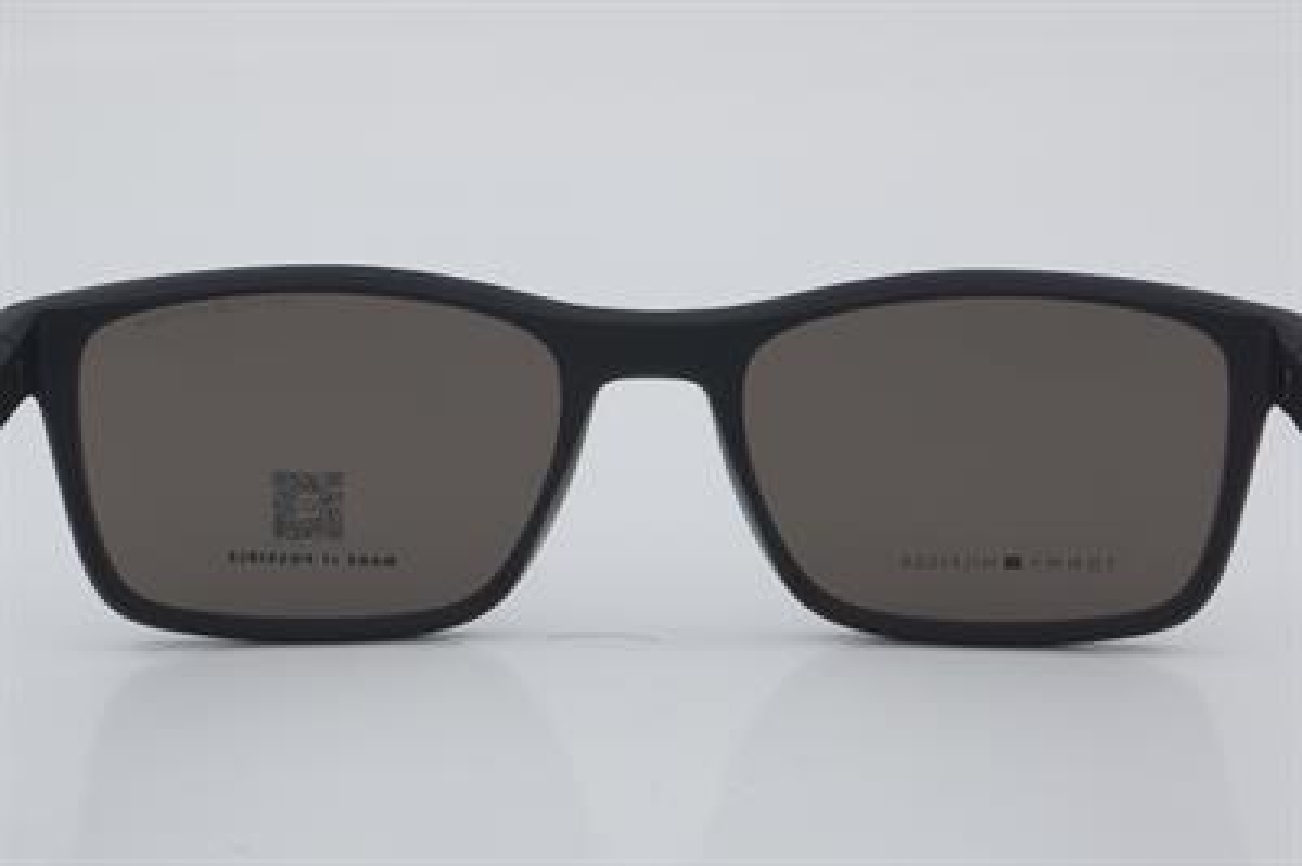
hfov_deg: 24.6
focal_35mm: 82
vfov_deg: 16.5
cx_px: 651
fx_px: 2981
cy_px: 433
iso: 100
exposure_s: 1/4
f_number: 32
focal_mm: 55
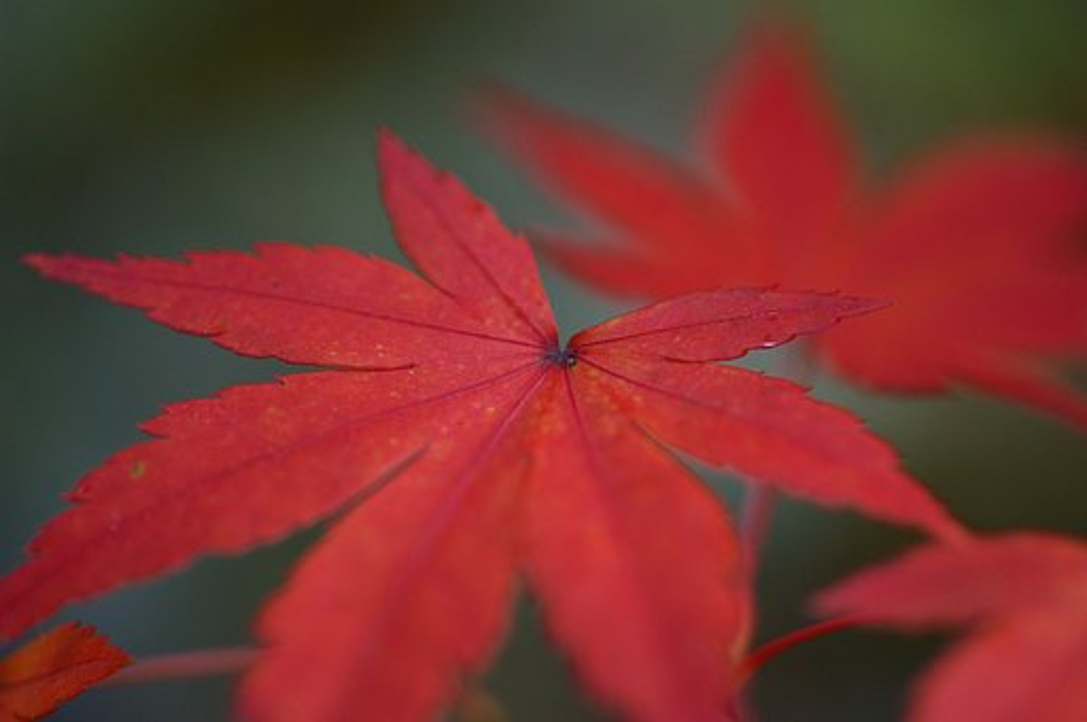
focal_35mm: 75
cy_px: 361
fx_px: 2262
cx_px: 544
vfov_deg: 18.1
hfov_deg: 27.0
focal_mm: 50
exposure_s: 1/100
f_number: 2.8
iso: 250
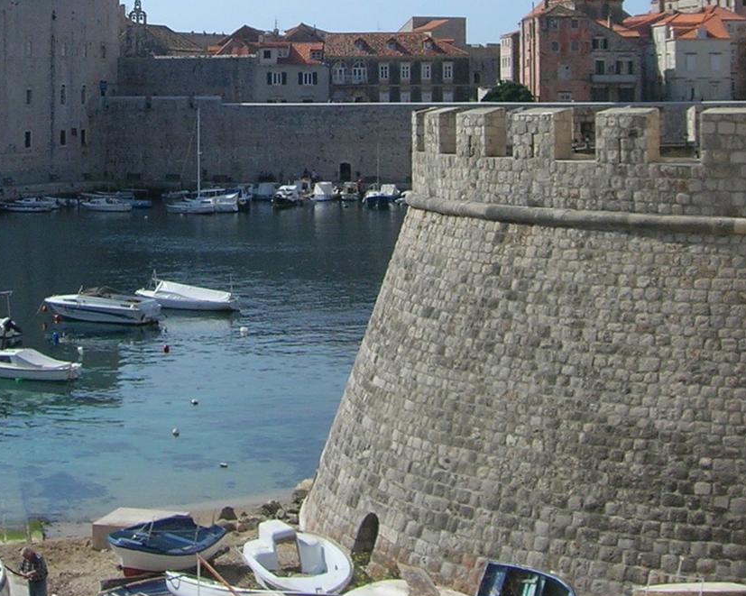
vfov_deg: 19.5
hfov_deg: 24.7
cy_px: 55
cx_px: 268
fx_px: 1699
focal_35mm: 77
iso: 50
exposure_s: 1/654
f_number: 4.9
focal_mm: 5.7
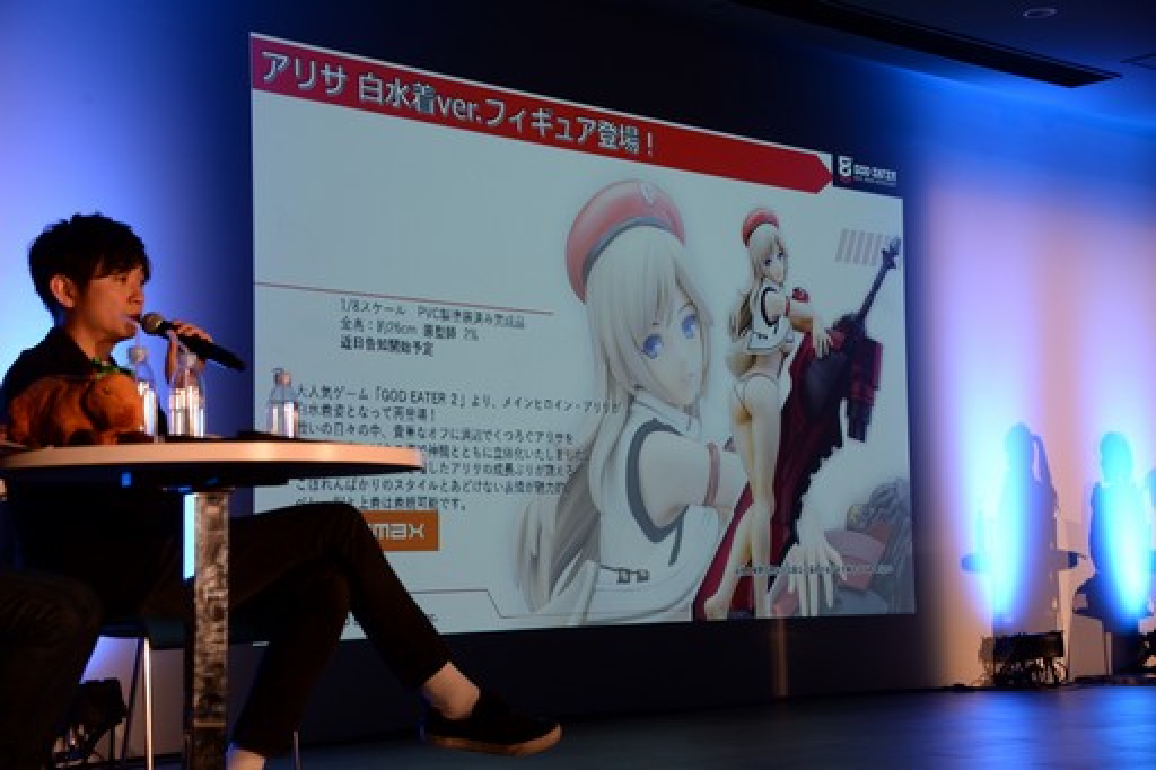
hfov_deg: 32.4
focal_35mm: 62
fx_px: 1990
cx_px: 578
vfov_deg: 21.9
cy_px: 385
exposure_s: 1/60
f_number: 5.6
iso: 640
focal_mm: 62
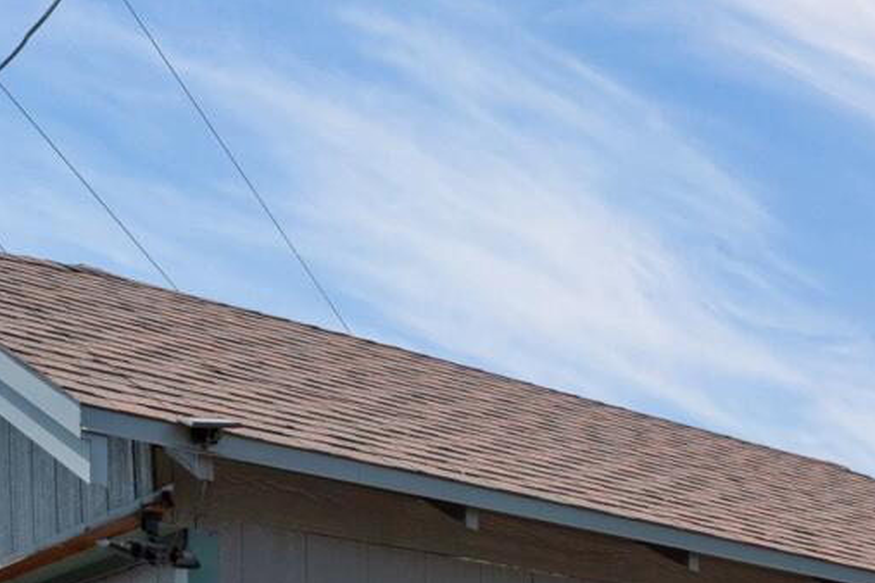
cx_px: 884
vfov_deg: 17.0
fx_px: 1677
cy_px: 981
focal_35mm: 69
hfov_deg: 27.5
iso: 100
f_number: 9
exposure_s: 1/250
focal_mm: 14
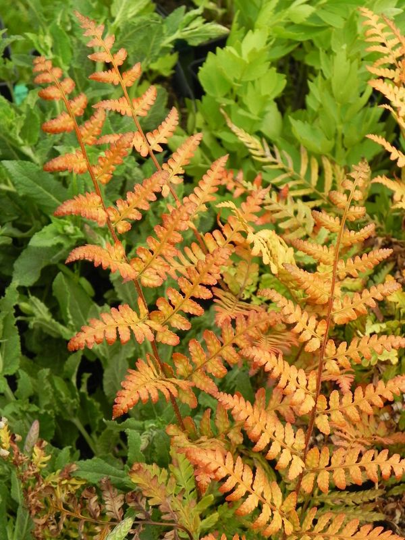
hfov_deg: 15.6
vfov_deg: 20.7
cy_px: 270
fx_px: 1482
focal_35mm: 95
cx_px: 202
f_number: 4.5
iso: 160
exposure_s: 1/400
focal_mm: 16.9
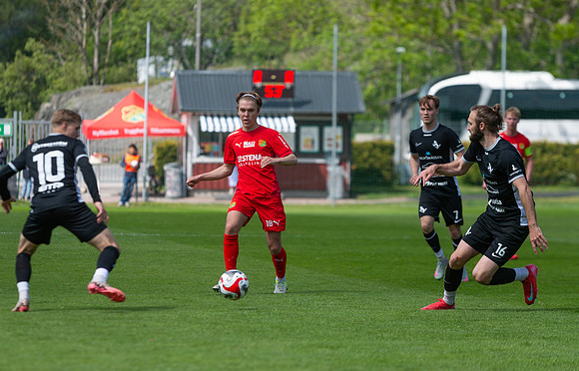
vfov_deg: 5.3
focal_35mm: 254
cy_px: 150
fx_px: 4038
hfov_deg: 8.2
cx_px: 242
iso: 110
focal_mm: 200
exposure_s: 1/1600
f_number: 4
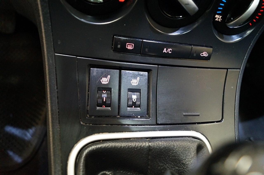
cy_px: 88
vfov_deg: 47.9
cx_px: 132
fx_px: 198
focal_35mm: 27
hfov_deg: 67.4
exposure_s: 1/15
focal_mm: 18
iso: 3200
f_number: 3.5
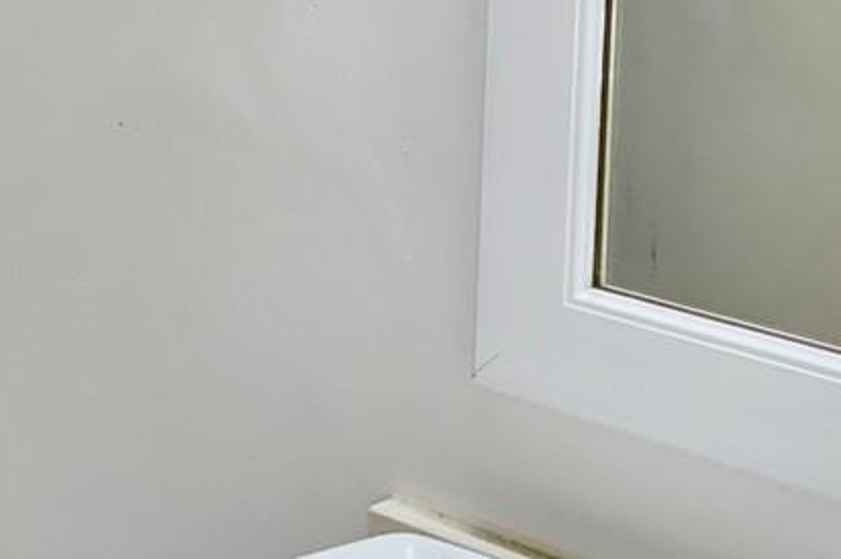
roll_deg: +0.0
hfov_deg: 18.7
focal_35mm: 97
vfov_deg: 13.6
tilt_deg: -6.0
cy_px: -143
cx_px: -400
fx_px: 2264
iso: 64
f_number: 1.78
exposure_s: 1/120
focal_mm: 6.76
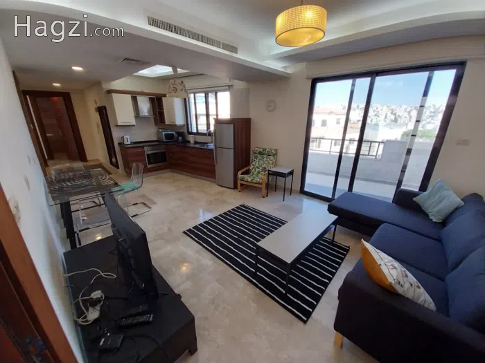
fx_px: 182
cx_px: 242
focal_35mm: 13
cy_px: 182
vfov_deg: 89.9
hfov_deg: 106.2
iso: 80
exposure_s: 1/100
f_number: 2.2
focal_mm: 1.3
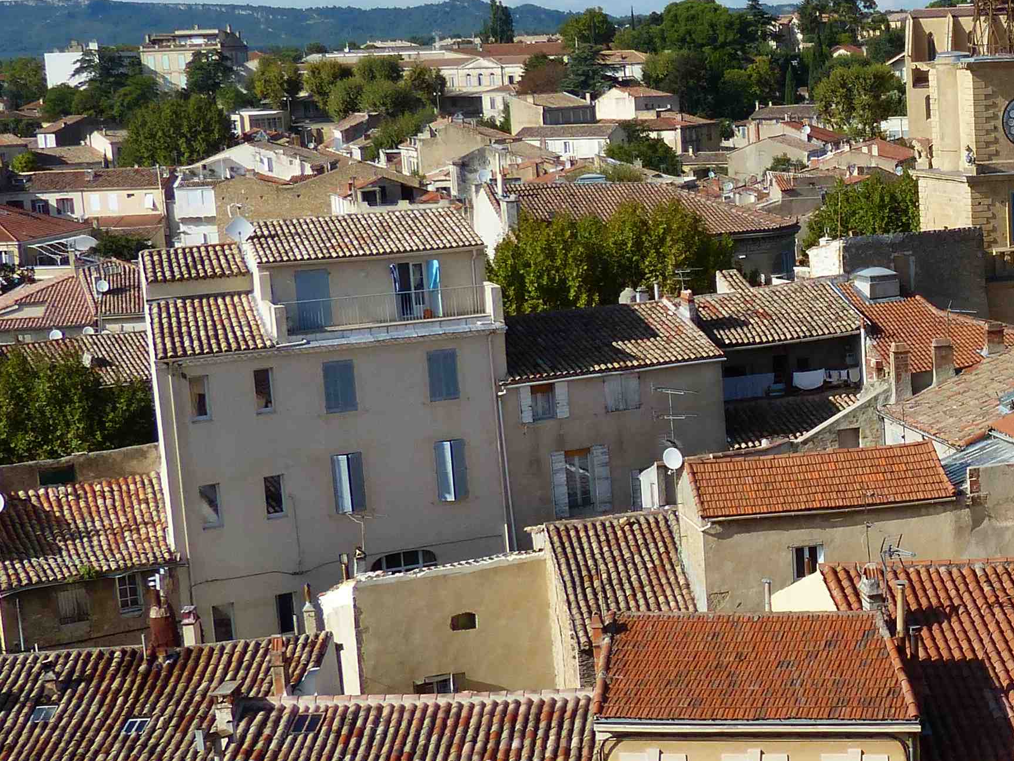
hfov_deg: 25.3
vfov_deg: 20.4
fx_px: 2109
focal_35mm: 72
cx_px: 1092
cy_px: 418
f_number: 4
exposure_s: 1/1600
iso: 100
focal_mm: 5.5
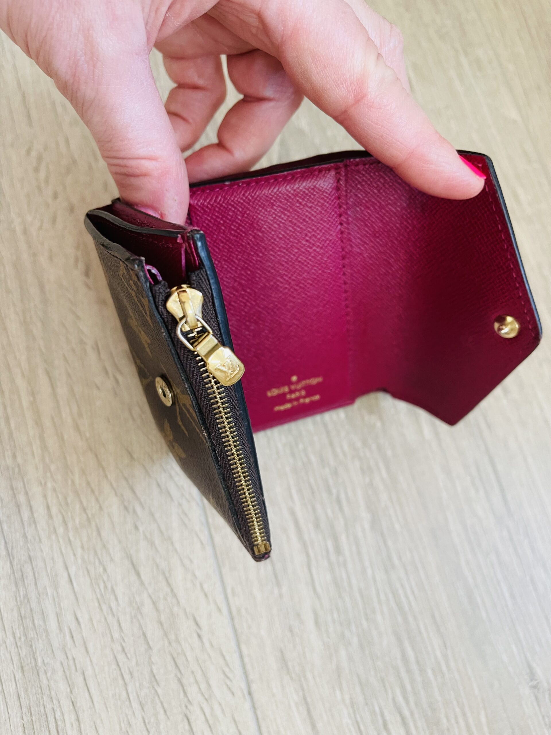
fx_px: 552
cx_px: 276
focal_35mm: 26
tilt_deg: -74.7
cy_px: 368
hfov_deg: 53.1
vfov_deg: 67.3
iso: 200
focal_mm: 5.1
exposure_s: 1/60
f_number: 1.6
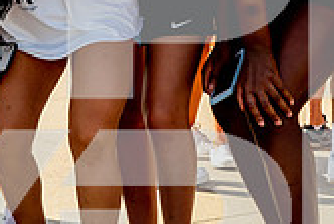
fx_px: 1133
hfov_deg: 16.5
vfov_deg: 11.1
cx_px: 28
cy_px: -7
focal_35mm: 122
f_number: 8
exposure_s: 1/320
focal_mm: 35
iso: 100
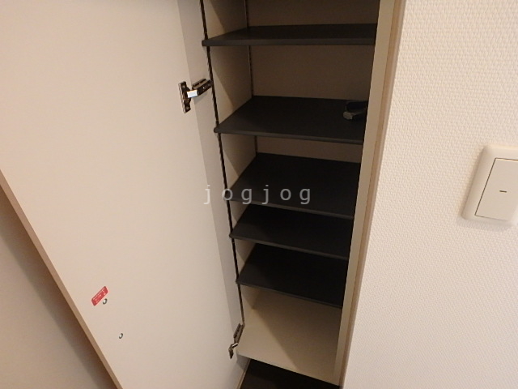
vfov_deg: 63.4
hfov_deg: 79.0
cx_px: 259
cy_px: 194
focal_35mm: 21
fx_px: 314
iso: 500
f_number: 3.5
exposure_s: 1/30
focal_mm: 3.7
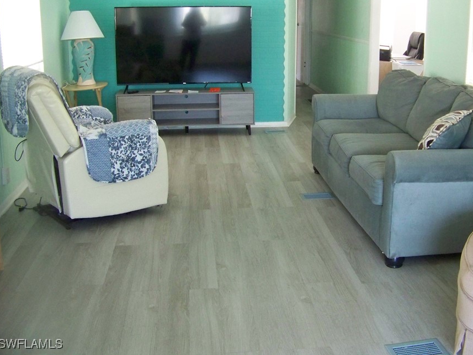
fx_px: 588
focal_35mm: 43
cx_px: 278
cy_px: 144
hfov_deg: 43.7
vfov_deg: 33.5
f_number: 2.8
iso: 320
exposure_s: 1/30
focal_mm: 5.85
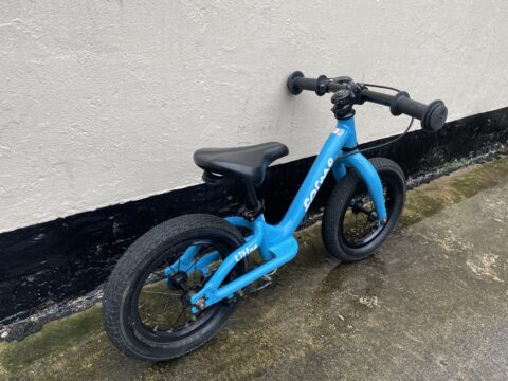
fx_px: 382
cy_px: 190
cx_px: 254
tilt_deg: -28.4
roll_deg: -3.6
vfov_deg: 53.1
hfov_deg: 67.3
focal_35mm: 26
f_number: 1.6
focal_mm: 4.2
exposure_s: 1/121
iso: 50
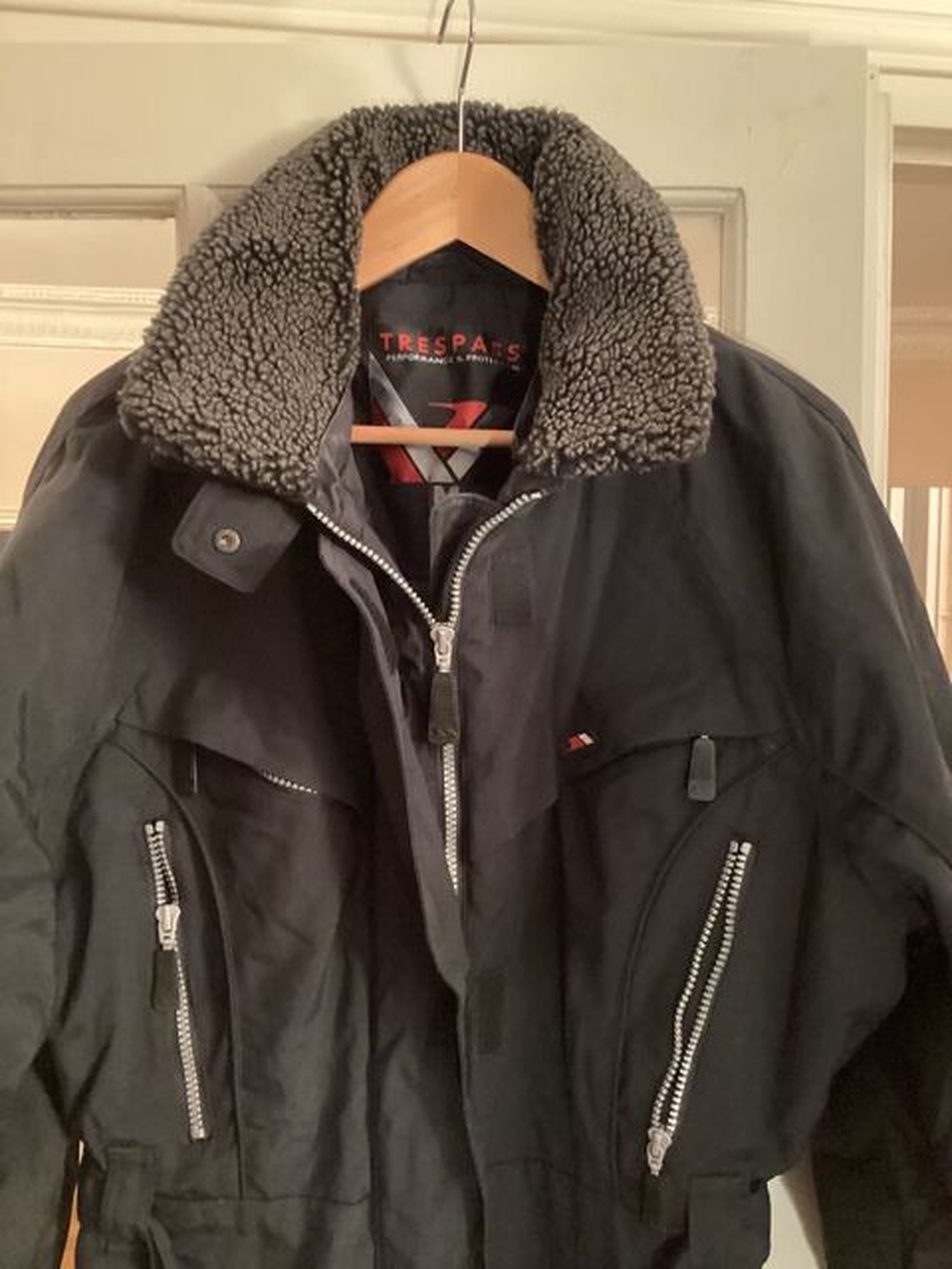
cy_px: 634
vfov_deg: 58.4
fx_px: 1137
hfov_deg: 45.4
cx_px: 476
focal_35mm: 31
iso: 800
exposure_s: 1/17
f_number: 2.4
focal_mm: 3.3
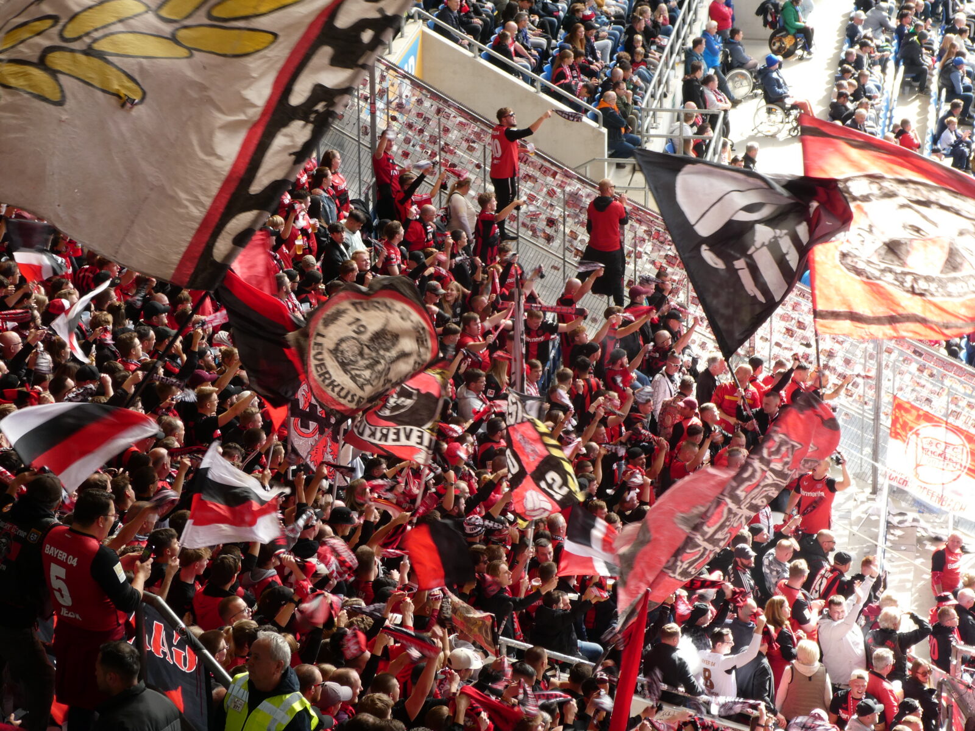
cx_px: 488
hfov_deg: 18.5
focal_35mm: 106
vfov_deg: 14.0
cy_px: 366
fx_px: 2986
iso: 100
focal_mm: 19
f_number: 5.1
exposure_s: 1/80
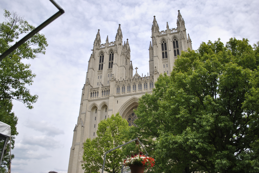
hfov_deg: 61.9
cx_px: 130
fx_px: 216
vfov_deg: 43.7
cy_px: 86
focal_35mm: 30
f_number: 3.8
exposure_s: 1/1600
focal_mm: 20
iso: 100
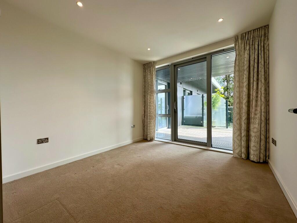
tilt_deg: -0.4
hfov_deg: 102.1
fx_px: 120
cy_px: 112
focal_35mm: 14
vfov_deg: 85.7
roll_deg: +1.0
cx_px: 148
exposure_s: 1/119
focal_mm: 2.22
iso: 40
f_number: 2.2
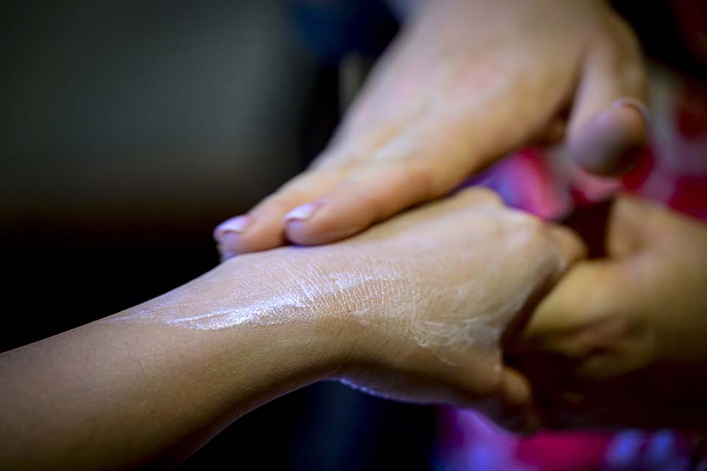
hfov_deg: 10.3
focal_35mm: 200
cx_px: 354
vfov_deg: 6.9
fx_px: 3927
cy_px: 236
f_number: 2.8
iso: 320
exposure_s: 1/200
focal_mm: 200
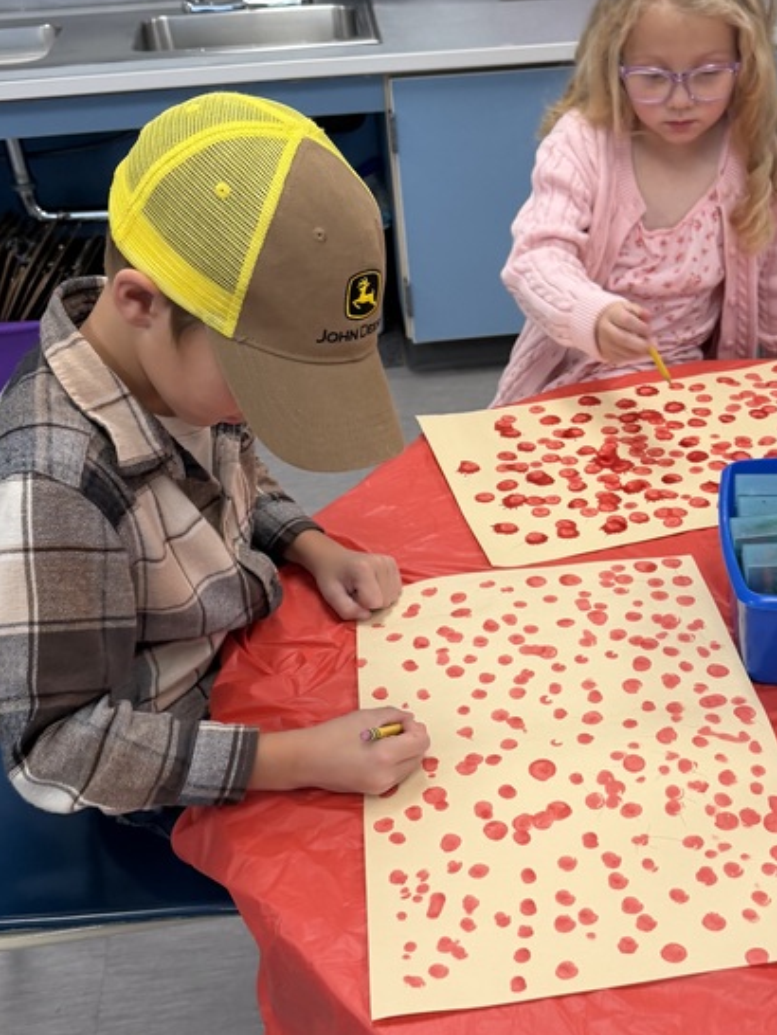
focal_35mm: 45
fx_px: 1346
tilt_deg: -35.0
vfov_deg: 42.1
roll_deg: +2.4
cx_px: 555
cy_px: 516
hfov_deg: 31.8
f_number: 1.78
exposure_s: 1/121
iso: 160
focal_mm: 6.76
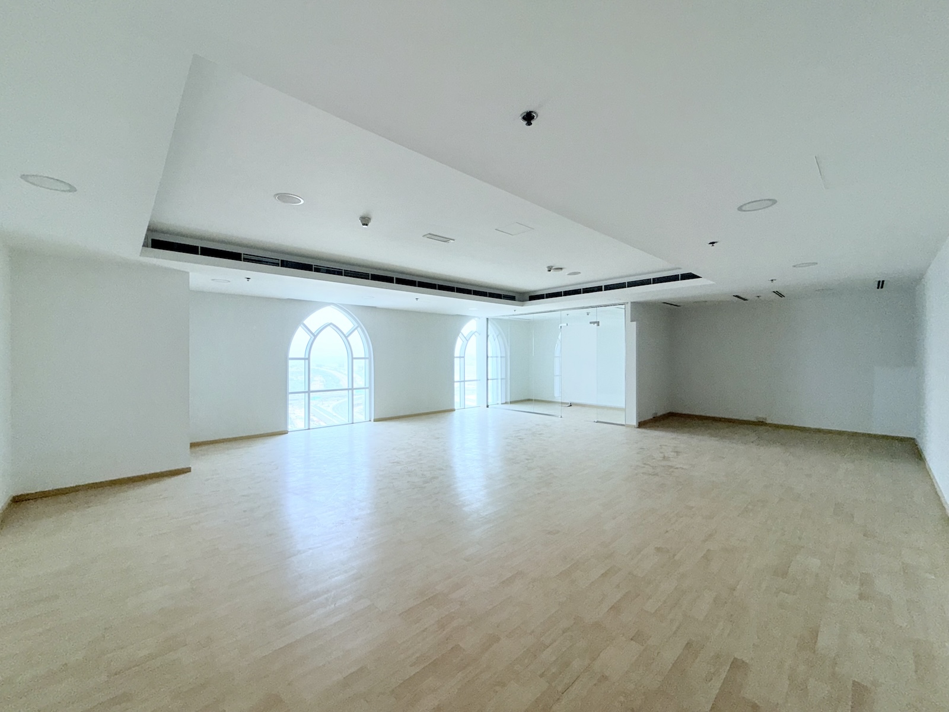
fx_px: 384
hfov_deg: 102.1
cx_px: 474
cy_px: 356
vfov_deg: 85.7
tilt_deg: -0.1
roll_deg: +0.8
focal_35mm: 14
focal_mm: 2.22
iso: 16
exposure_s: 1/121
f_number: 2.2
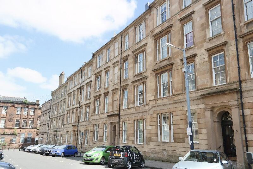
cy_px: 84
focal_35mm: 29
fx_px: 204
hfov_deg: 63.6
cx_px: 126
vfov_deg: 45.0
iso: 100
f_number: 6.3
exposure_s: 1/250
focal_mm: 19
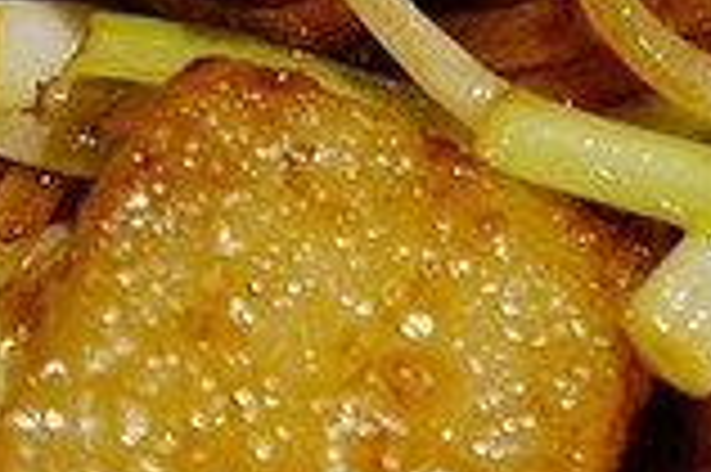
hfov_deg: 11.5
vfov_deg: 7.6
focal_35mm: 177
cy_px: -202
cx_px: 711
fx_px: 3490
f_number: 4
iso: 640
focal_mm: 31
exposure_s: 1/60
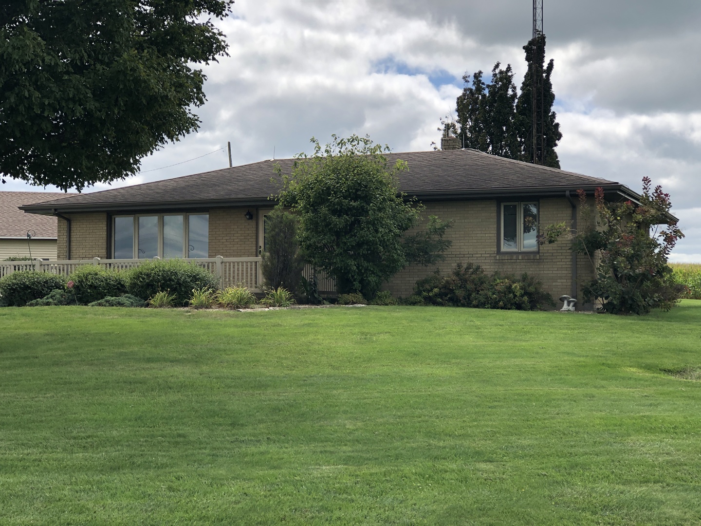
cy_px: 263
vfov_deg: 25.7
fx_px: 1154
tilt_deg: +1.9
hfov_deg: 33.8
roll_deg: -0.7
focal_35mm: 57
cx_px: 350
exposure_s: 1/649
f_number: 2.8
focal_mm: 6.6
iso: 20
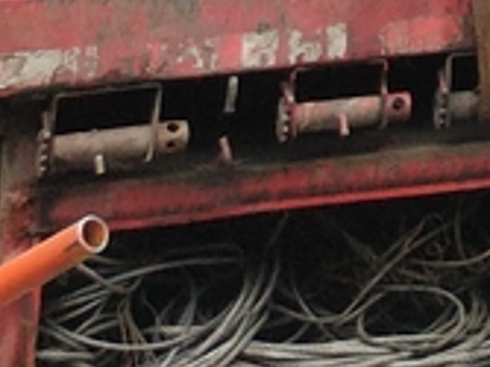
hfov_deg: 8.1
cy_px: -849
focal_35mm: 216
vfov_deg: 6.2
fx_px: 3055
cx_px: 1364
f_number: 1.8
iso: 141
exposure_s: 1/995
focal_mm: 3.95
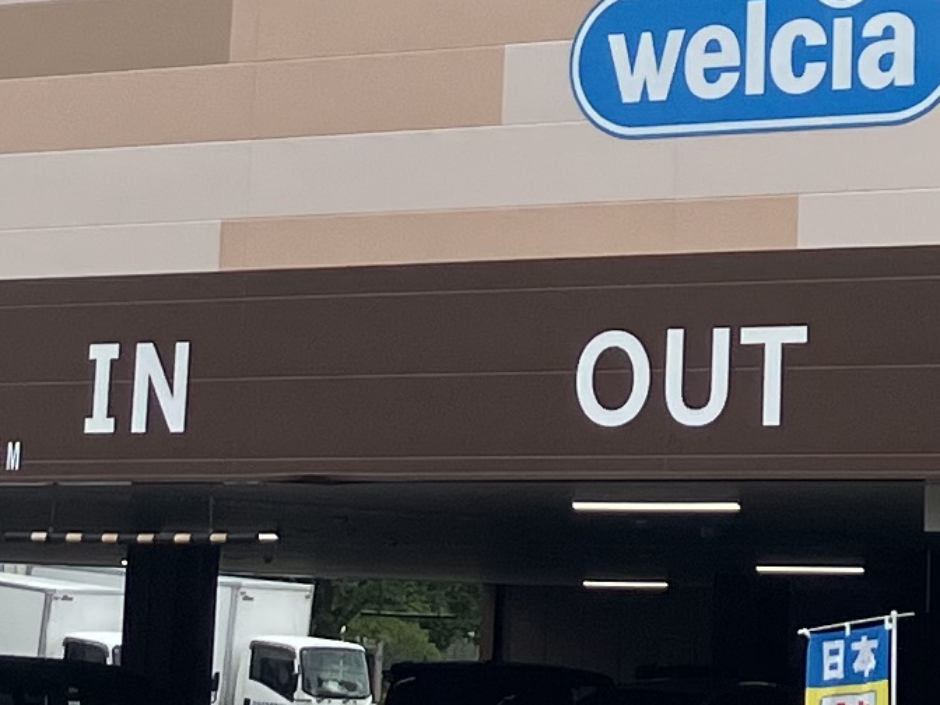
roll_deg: -1.9
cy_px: -285
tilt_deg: +10.1
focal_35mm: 168
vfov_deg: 8.7
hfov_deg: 11.7
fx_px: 4562
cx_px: 788
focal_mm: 3.99
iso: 32
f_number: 1.8
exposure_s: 1/1736
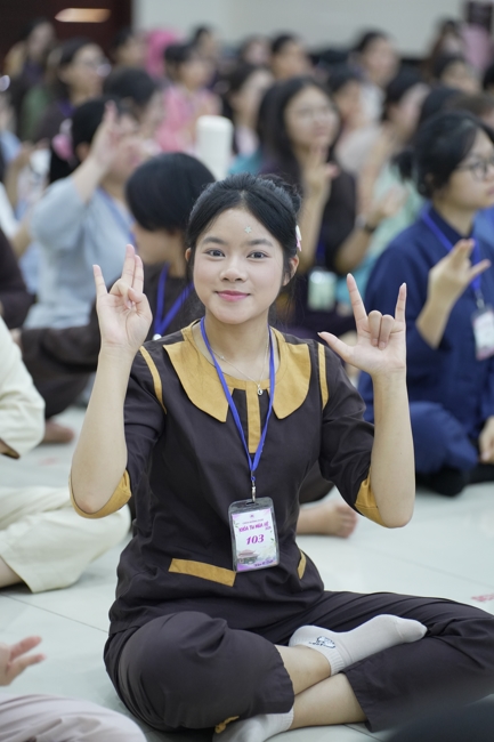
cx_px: 247
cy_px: 371
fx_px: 2265
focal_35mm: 110
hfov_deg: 12.4
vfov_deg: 18.6
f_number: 2.8
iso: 2500
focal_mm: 110
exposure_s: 1/125
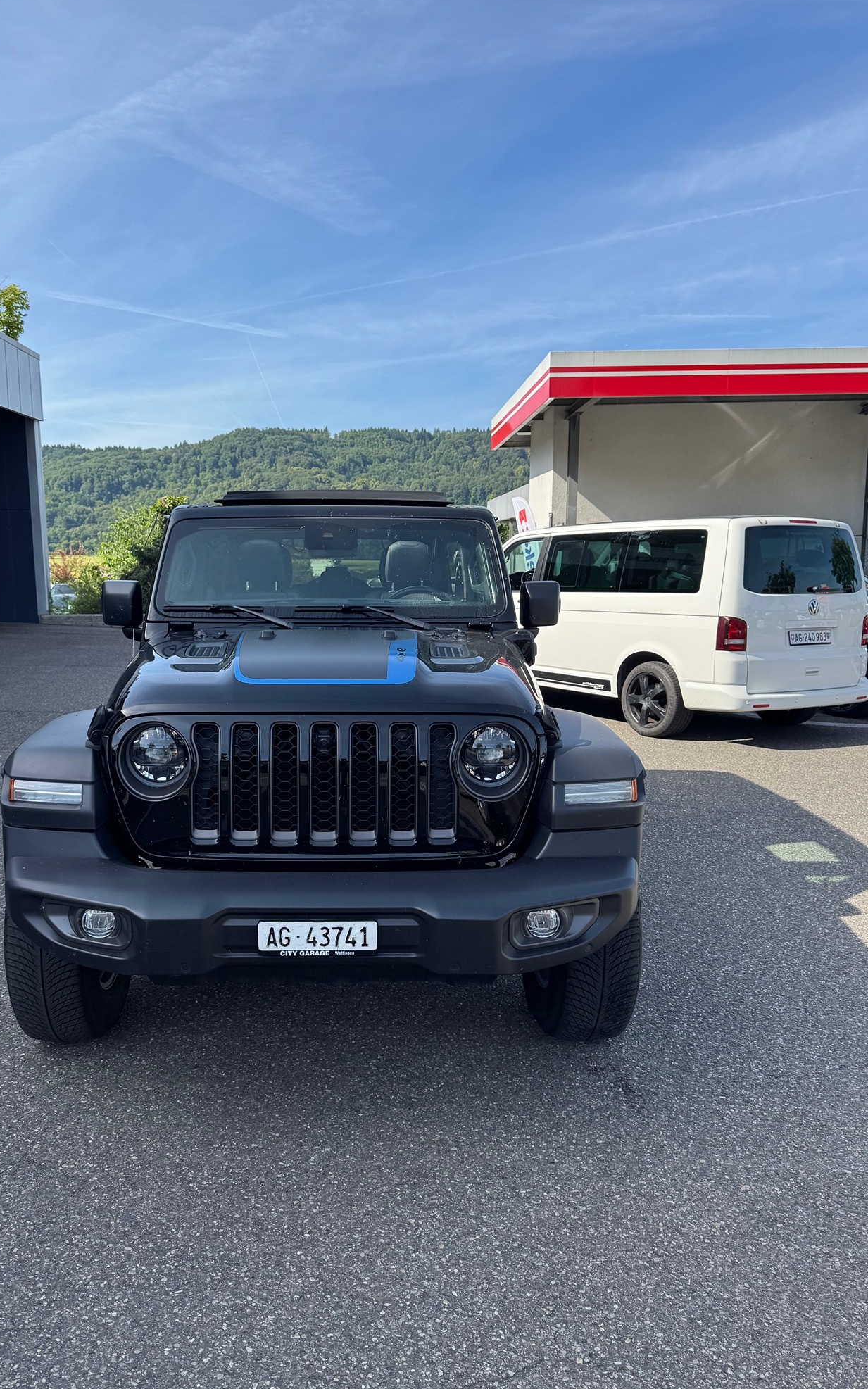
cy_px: 699
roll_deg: -0.2
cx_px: 353
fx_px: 984
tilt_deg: -7.7
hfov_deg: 47.4
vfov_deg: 70.4
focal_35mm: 26
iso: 80
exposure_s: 1/2604
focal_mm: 6.76
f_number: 1.78
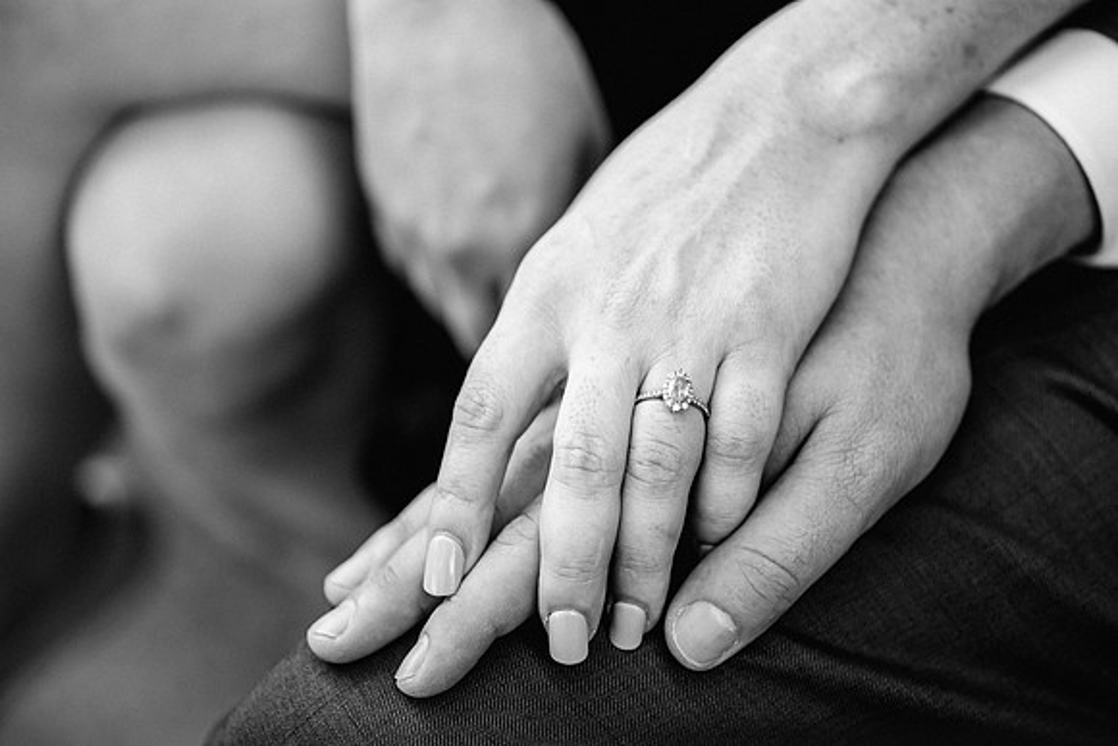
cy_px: 373
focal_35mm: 90
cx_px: 559
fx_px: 2801
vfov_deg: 15.2
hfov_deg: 22.6
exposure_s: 1/250
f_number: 3.5
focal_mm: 90
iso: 400
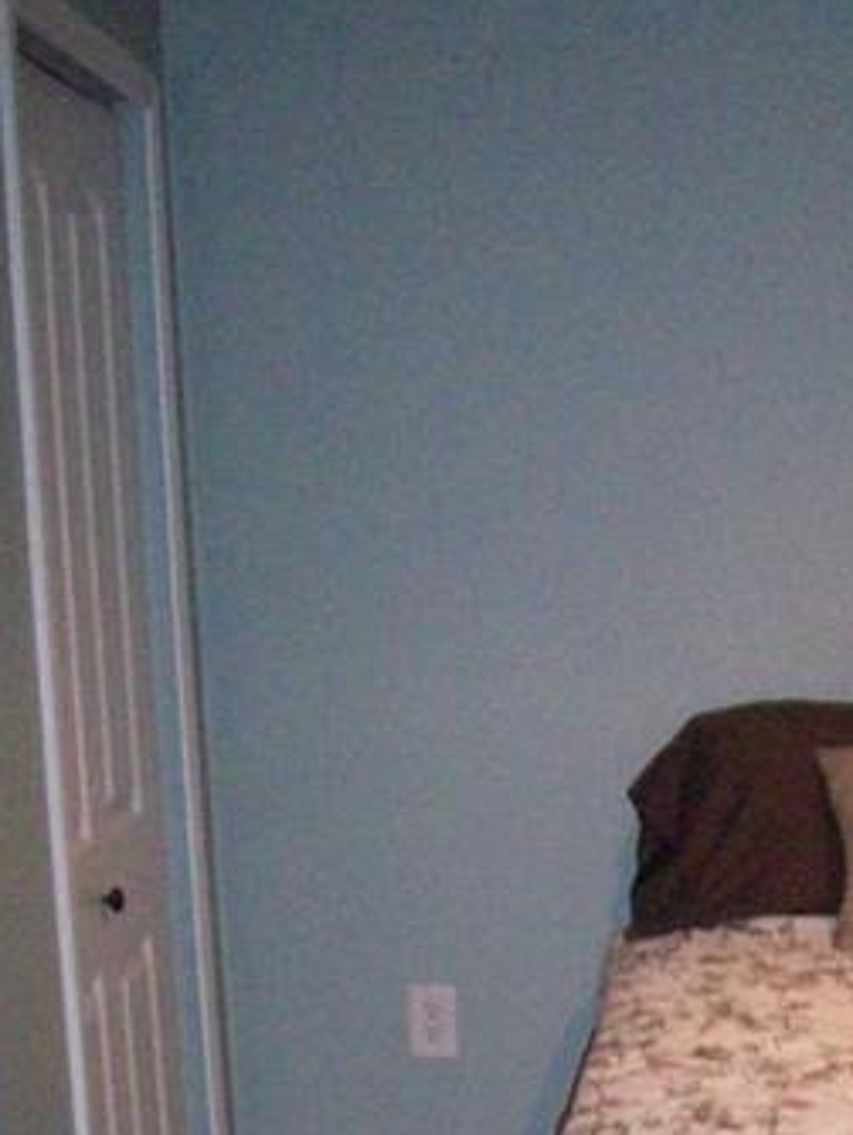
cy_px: 1274
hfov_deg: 16.8
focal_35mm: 85
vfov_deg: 21.7
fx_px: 2789
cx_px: 945
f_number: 2.8
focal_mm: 6.2
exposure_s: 1/45
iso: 400
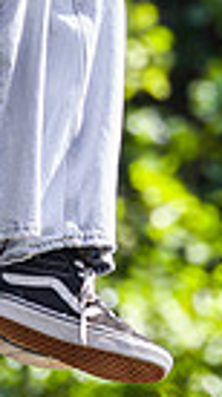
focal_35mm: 3510
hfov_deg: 0.3
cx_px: -79
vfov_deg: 0.6
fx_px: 36959
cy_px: -167
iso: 320
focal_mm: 400
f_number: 5.6
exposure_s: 1/320
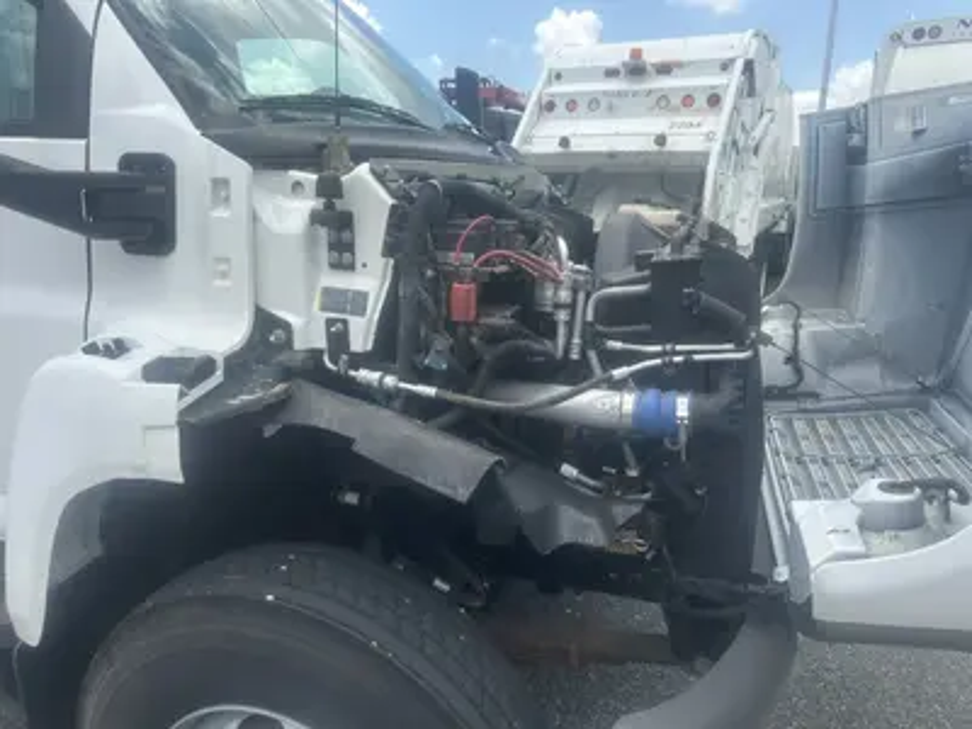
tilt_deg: -12.5
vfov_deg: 56.8
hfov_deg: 71.6
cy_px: 364
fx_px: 674
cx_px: 486
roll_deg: +0.9
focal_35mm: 24
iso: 80
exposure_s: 1/1988
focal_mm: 6.86
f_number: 1.78
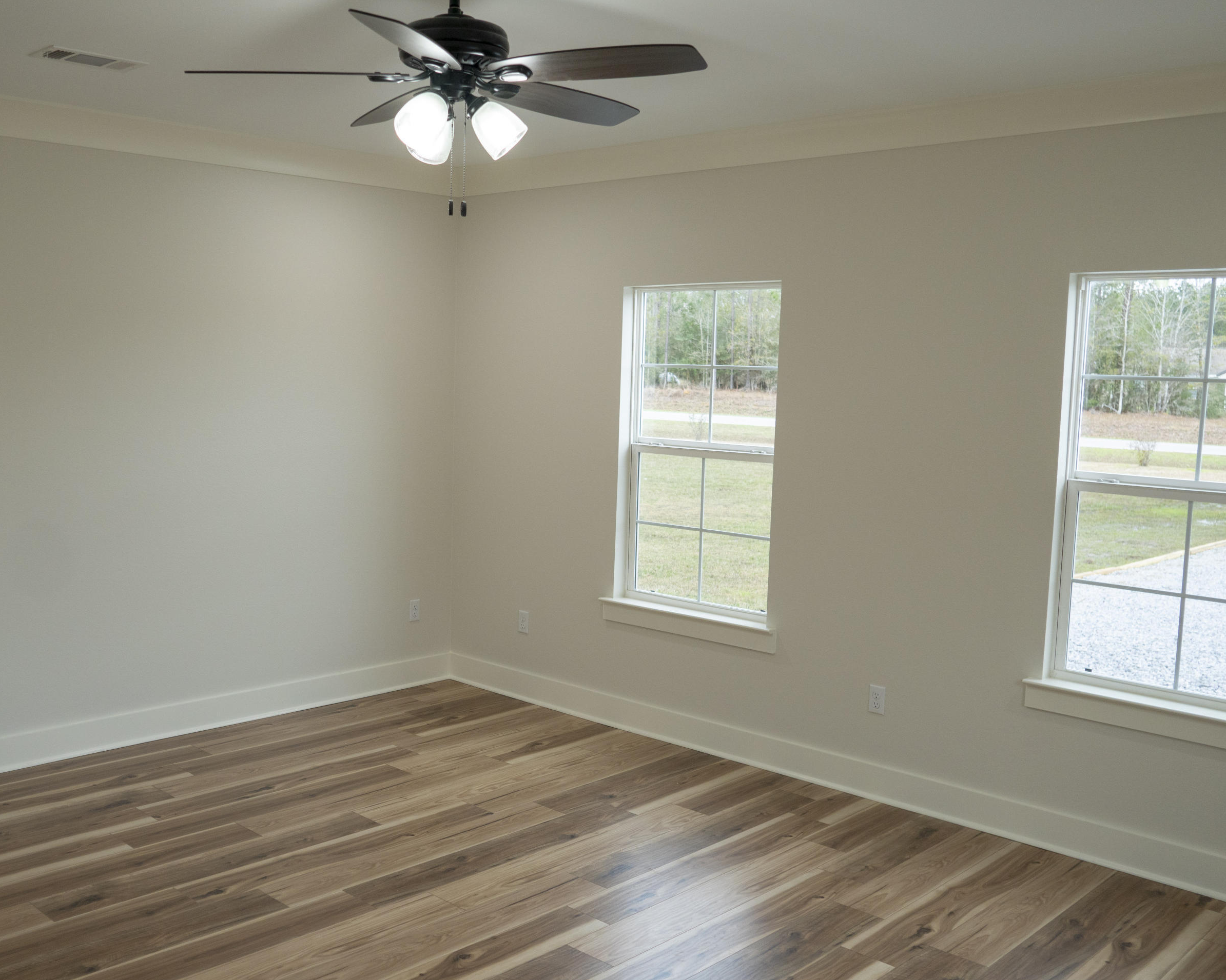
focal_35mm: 34
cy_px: 507
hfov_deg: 53.1
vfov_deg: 43.8
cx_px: 510
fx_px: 1219
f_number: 2.8
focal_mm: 19
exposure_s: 1/160
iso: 400
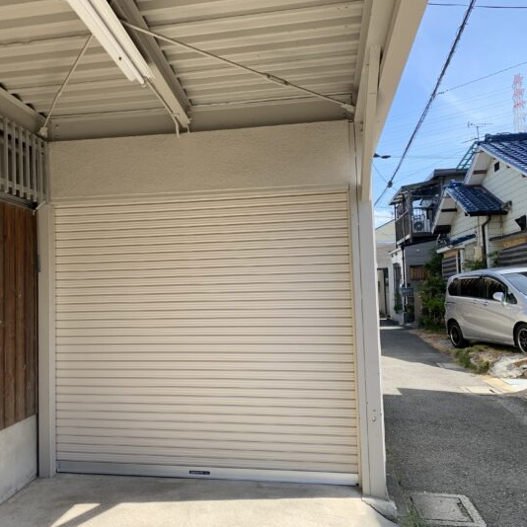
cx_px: 180
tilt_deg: +4.4
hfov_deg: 51.6
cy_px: 264
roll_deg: +0.0
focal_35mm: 31
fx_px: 534
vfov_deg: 52.5
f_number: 1.8
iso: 25
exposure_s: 1/476
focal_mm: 4.25
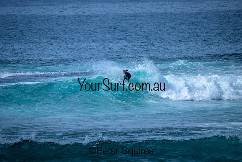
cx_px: 121
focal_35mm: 800
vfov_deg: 1.7
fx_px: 5379
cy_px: 81
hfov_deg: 2.6
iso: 220
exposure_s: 1/2000
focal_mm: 800
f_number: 6.3
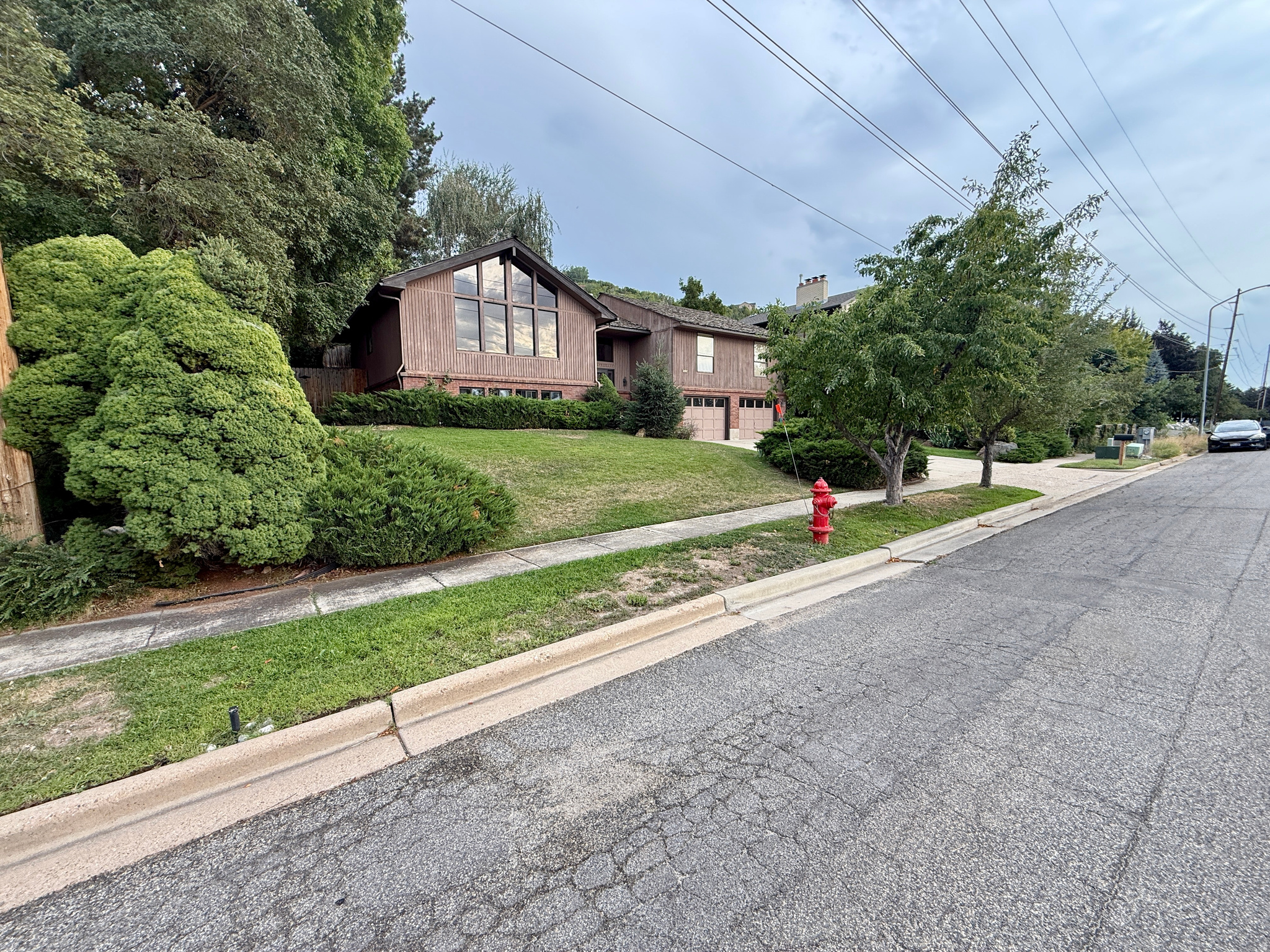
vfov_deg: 85.7
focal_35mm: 14
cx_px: 635
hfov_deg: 102.1
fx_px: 514
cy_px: 476
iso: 50
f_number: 2.2
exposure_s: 1/247
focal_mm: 2.22
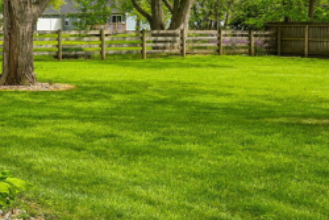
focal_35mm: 76
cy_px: 32
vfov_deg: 17.6
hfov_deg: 23.0
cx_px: -118
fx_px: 700
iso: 100
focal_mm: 25.5
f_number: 8
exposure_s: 1/320
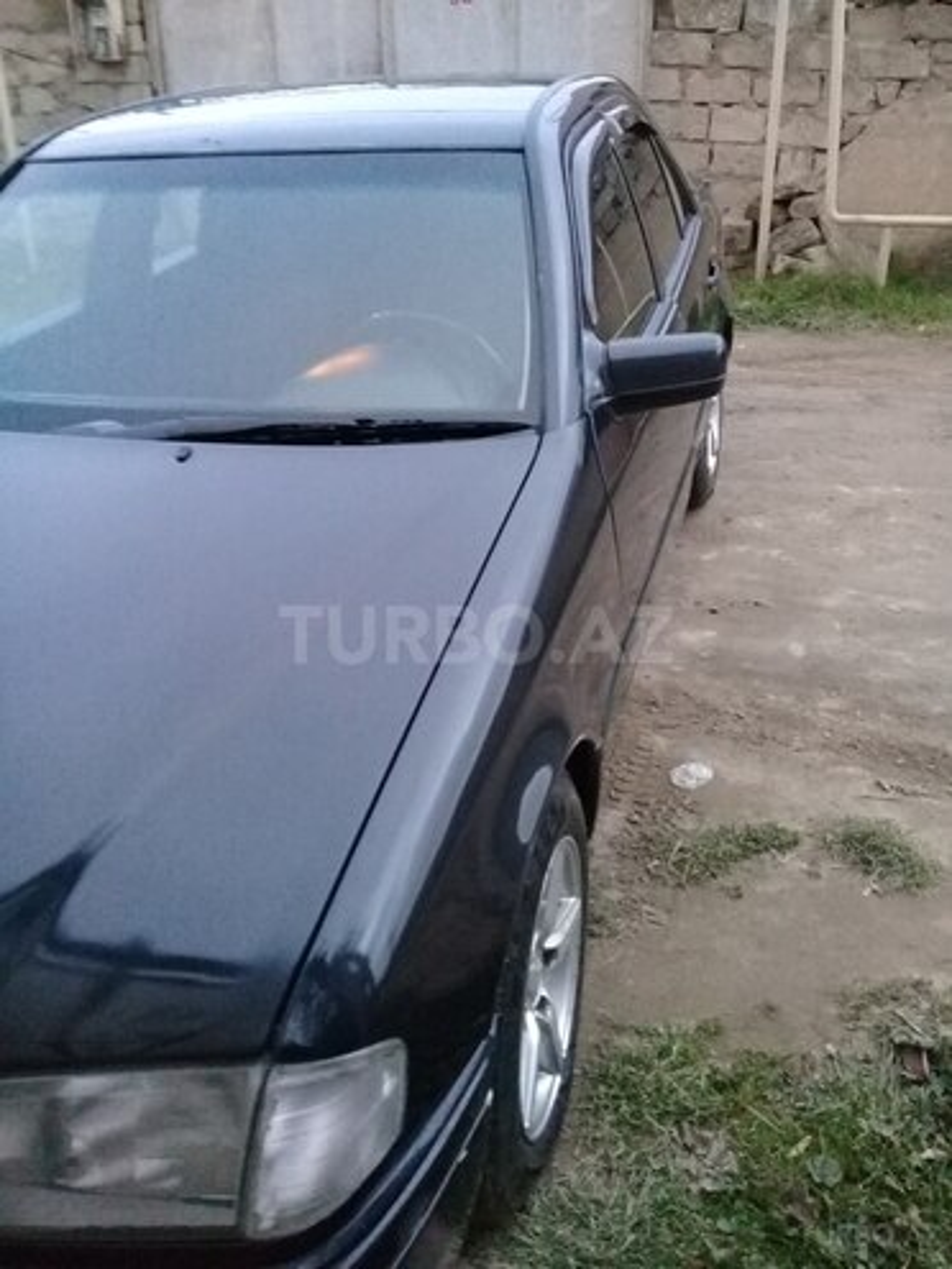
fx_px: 1137
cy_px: 634
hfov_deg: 45.4
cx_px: 476
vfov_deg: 58.4
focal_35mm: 31
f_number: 2.2
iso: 500
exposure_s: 1/17
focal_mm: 3.3
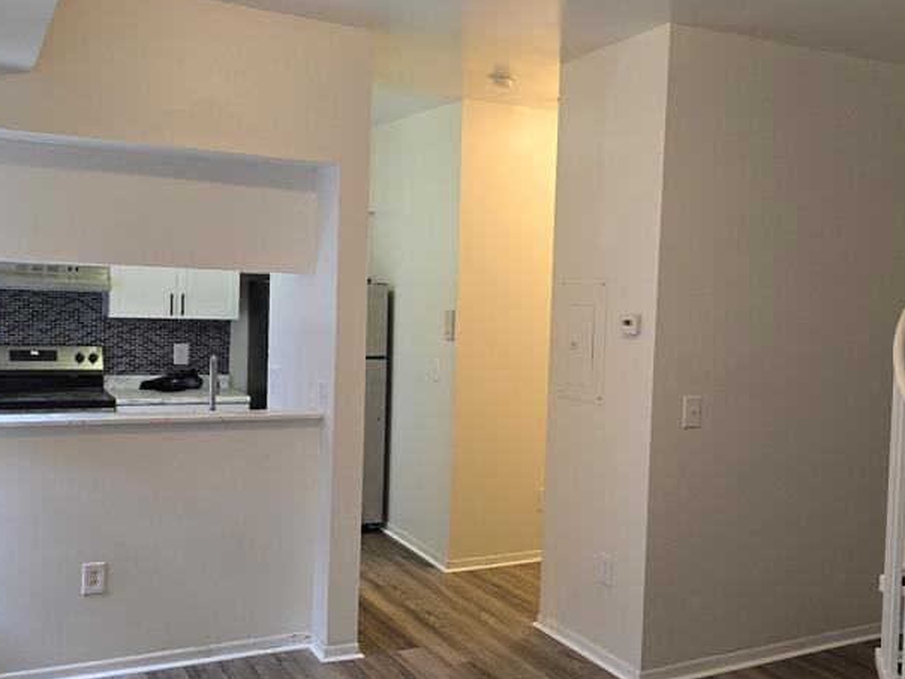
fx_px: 1020
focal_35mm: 39
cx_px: 581
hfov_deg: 47.3
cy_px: 370
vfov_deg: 36.8
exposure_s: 1/40
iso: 125
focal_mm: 6.3
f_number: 1.7
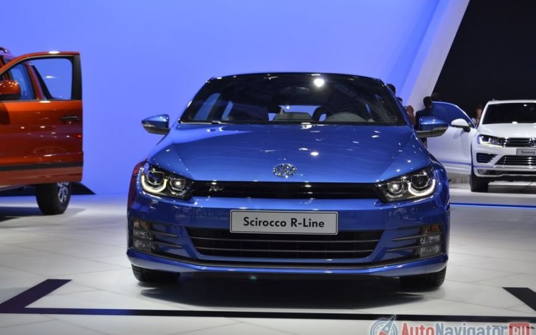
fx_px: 797
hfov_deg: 37.2
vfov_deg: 23.8
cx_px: 270
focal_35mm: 55
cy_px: 176
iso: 220
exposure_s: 1/125
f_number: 5.6
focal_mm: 35
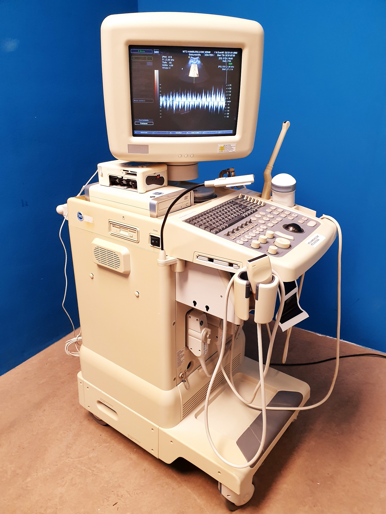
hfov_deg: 53.1
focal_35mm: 26
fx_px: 387
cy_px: 257
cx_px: 193
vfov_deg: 67.3
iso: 200
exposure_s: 1/50
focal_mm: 4.3
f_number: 2.4
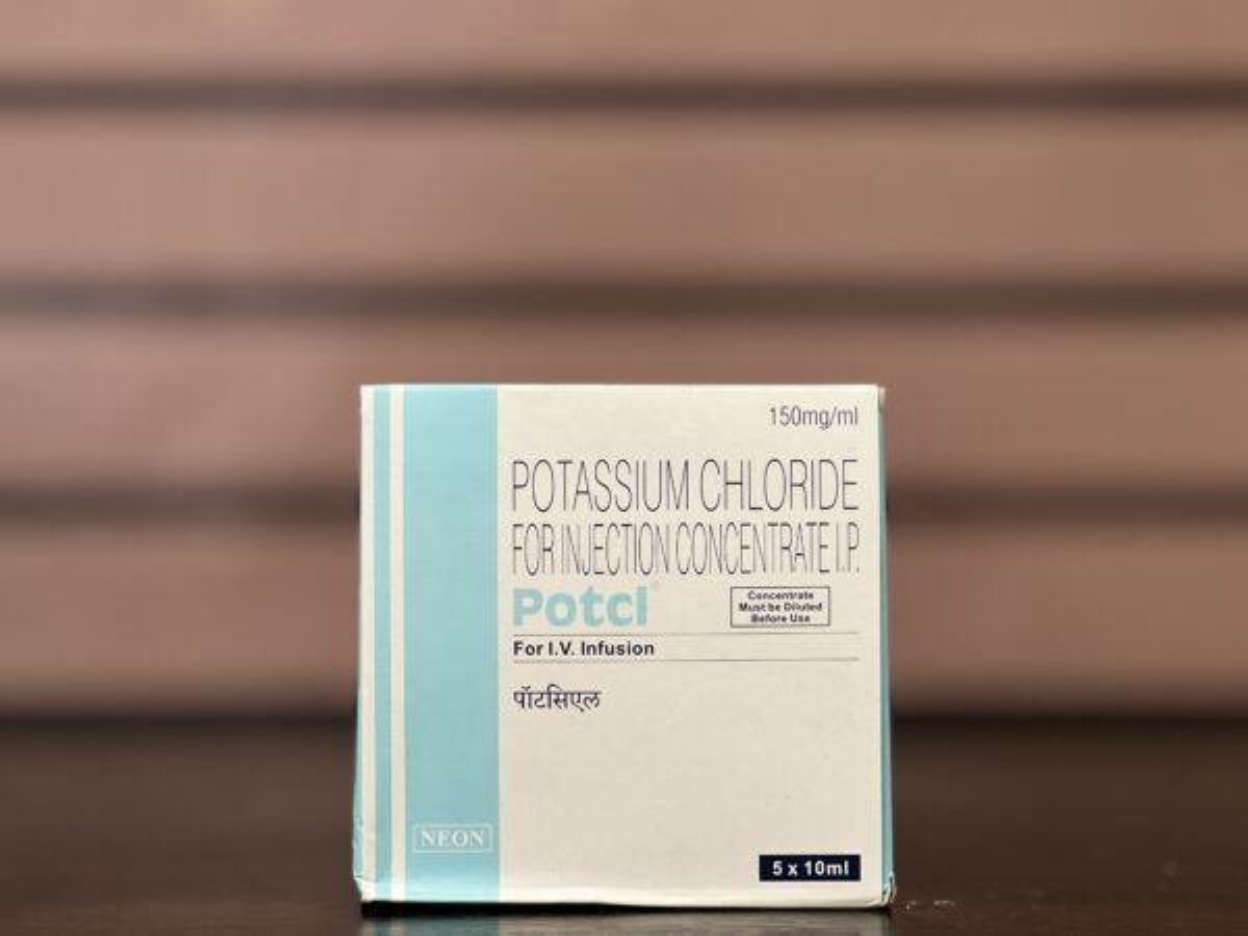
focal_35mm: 77
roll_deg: +0.3
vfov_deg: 19.1
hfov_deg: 25.3
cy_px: 468
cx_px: 624
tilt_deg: -0.9
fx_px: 2776
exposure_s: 1/33
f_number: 2.8
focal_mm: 9
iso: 200
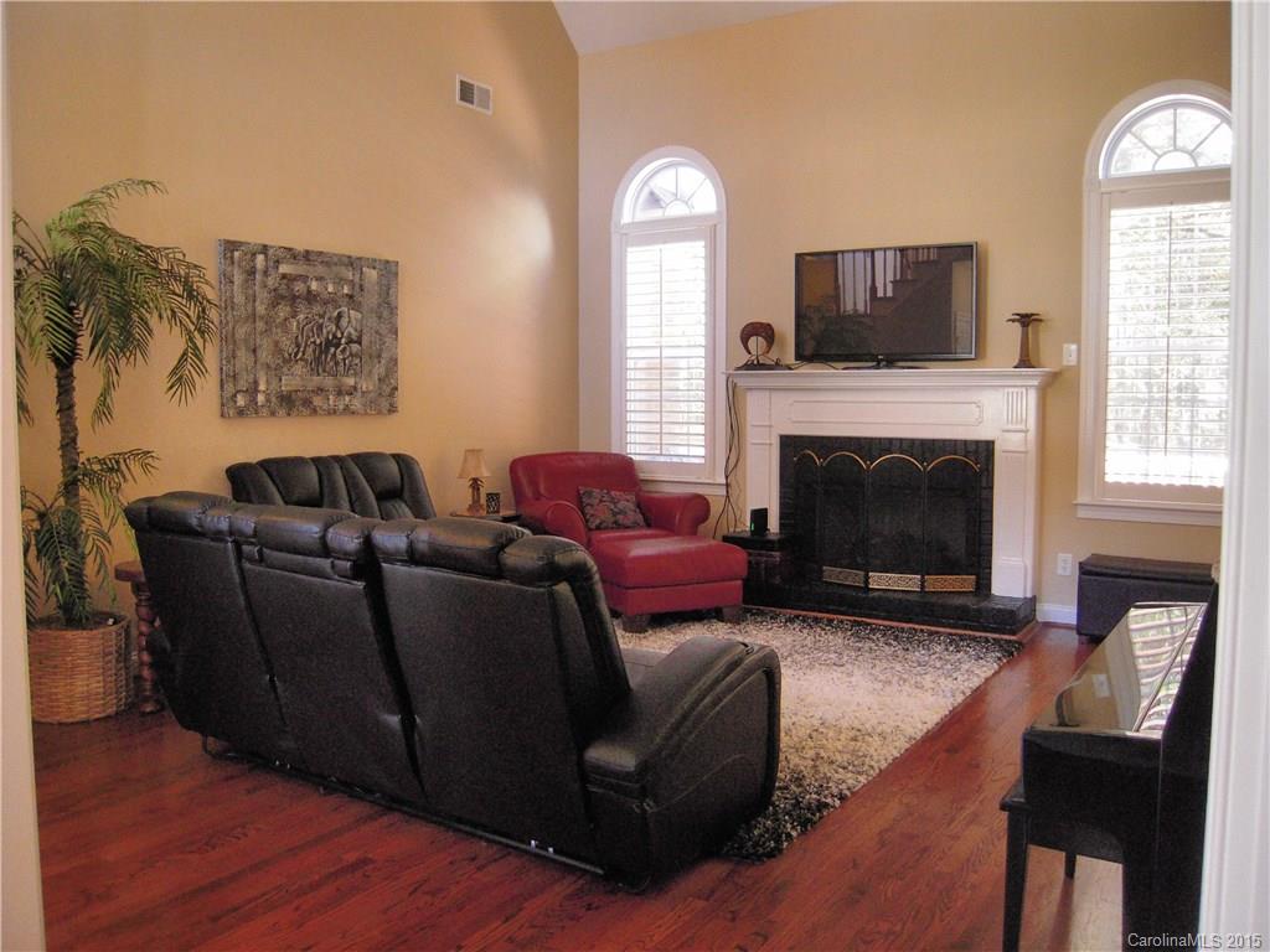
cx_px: 635
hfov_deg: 63.4
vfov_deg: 49.7
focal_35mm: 28
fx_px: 1027
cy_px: 476
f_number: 2.7
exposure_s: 1/30
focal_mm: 5
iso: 400
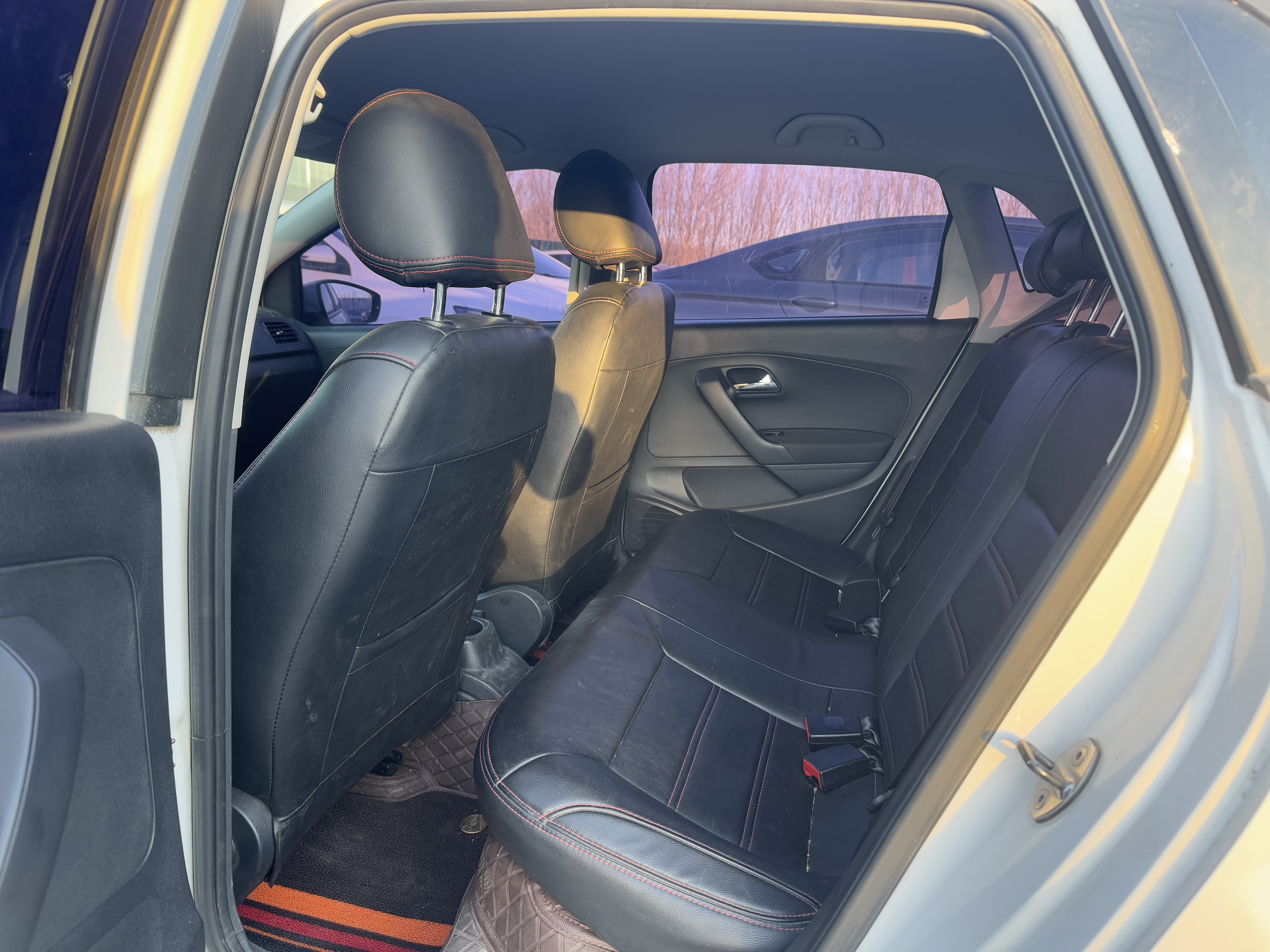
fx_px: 881
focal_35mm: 24
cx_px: 635
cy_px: 476
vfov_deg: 56.8
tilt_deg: -13.3
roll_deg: -1.8
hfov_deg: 71.6
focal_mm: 6.76
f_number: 1.78
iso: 160
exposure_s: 1/121
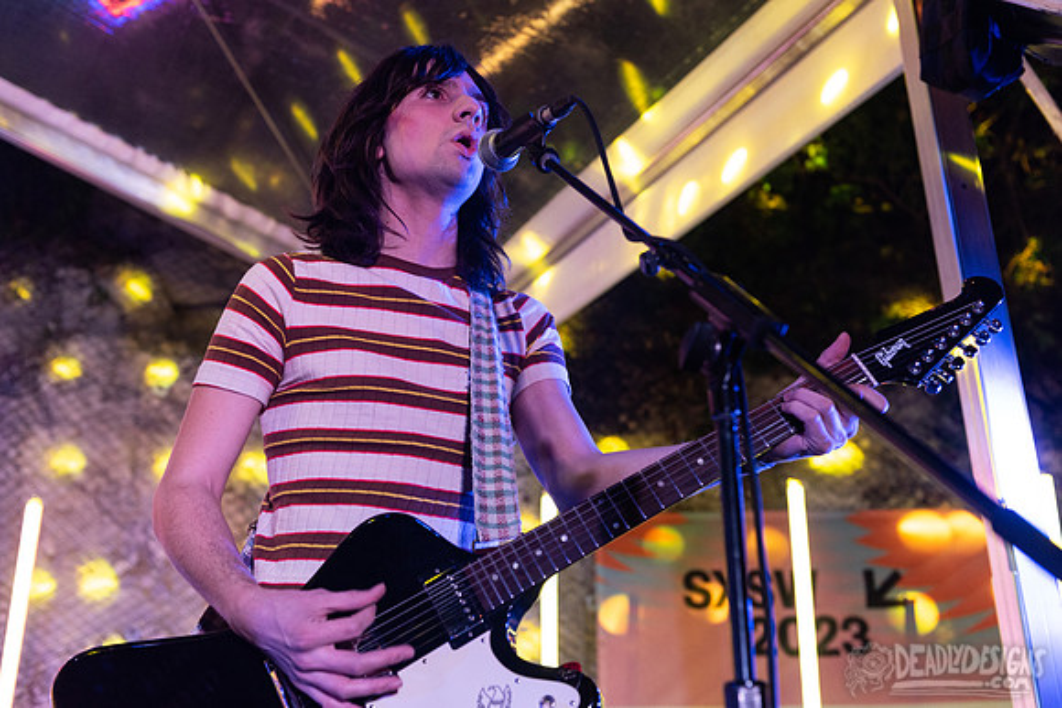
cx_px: 531
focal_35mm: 44
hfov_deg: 44.5
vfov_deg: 30.5
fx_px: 1298
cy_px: 354
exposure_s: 1/250
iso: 2000
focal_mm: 44
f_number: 3.5
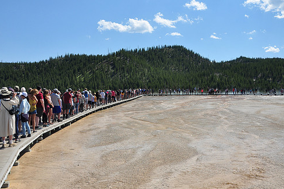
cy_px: 103
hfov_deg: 58.8
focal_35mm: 32
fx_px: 252
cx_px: 143
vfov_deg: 41.0
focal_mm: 18
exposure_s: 1/250
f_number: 9
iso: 200
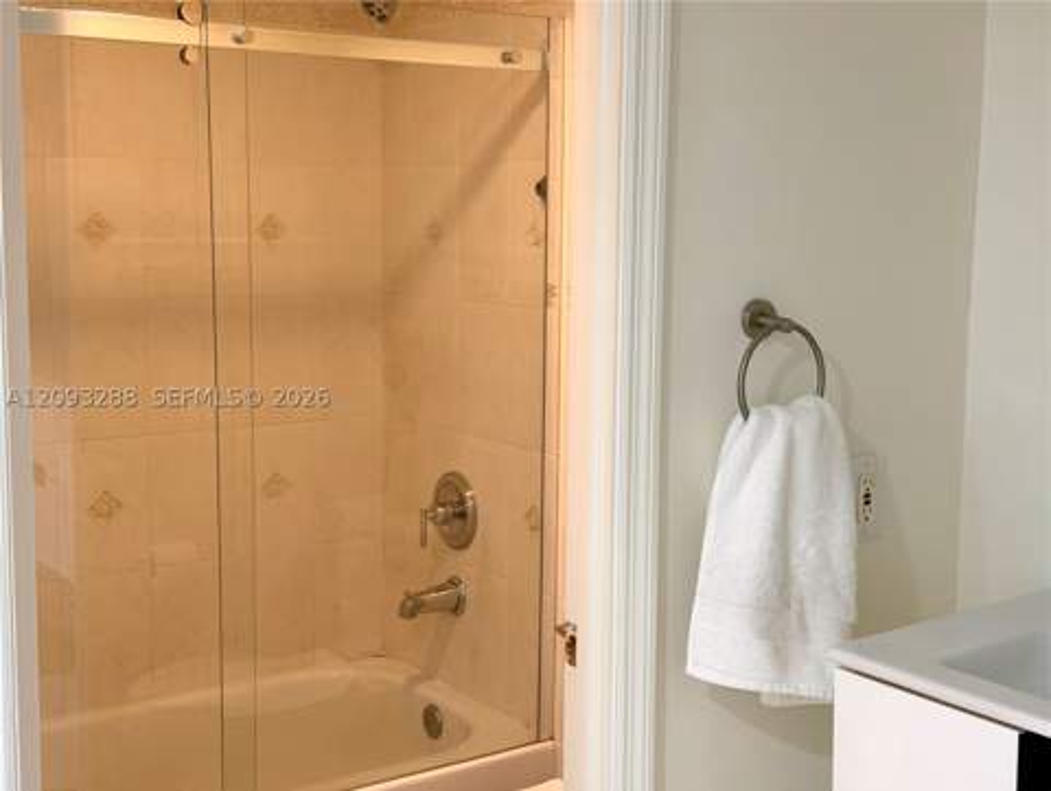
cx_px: 526
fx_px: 1459
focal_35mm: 48
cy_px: 396
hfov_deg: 39.6
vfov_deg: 30.3
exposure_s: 1/60
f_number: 1.78
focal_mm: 6.76
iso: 200
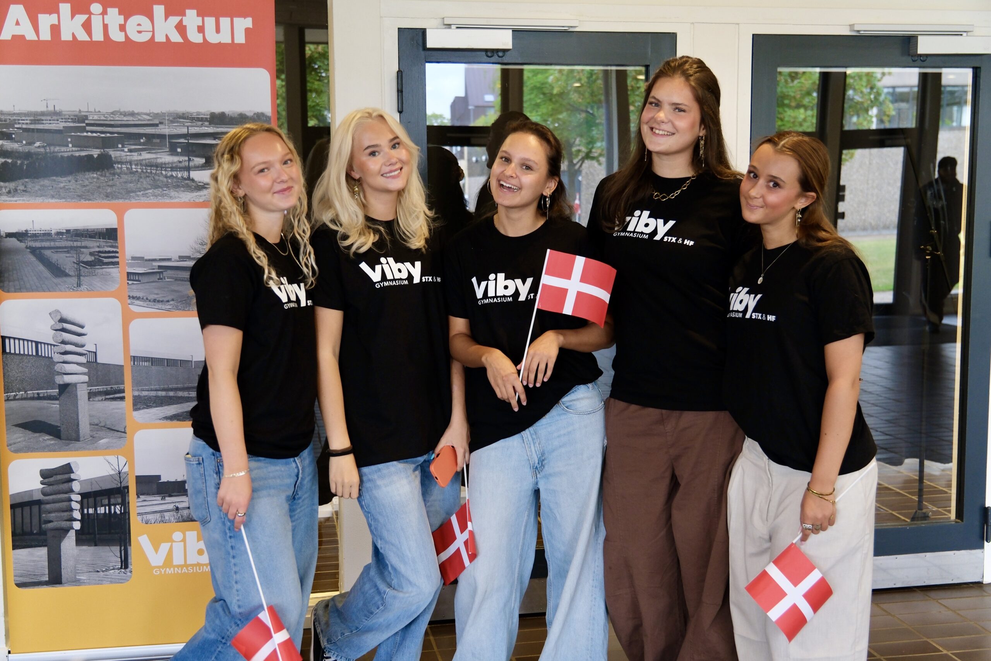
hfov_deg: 49.6
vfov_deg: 34.2
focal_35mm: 39
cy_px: 330
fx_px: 1074
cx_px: 496
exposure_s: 1/110
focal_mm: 26.2
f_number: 2.8
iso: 1250
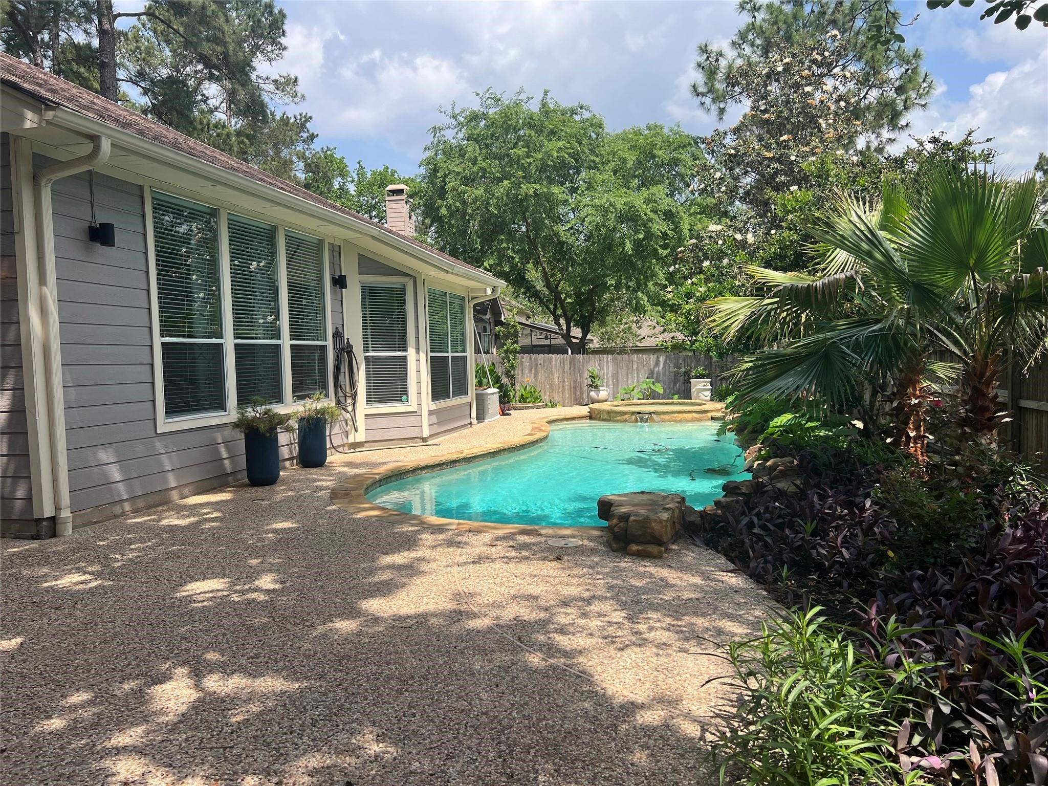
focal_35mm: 26
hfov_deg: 67.3
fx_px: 787
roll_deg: +1.2
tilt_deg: -2.7
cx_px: 524
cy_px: 393
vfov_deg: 53.1
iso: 50
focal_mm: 5.7
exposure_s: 1/2571
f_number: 1.5
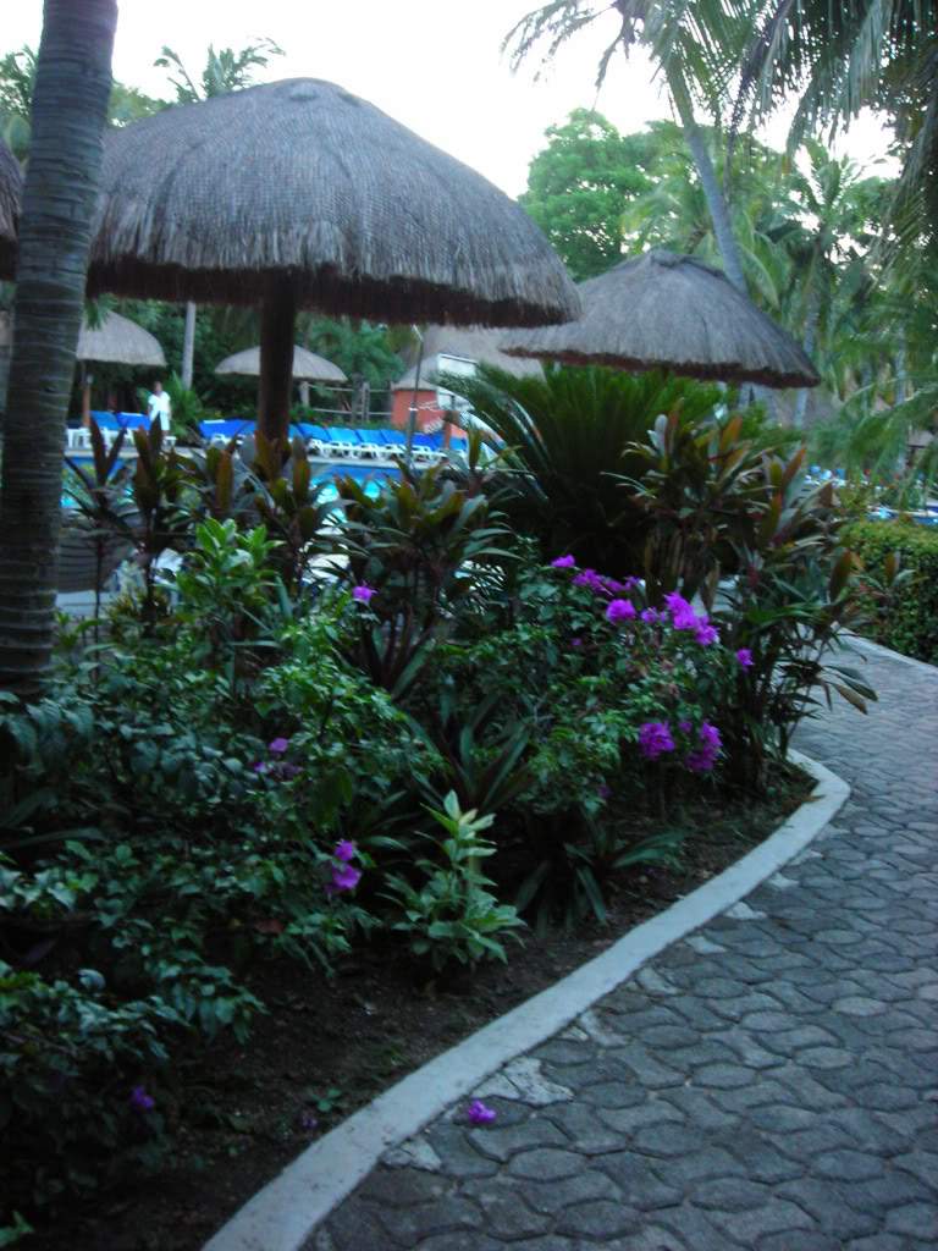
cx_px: 469
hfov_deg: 37.7
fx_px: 1373
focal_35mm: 38
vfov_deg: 49.0
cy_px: 626
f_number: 3.2
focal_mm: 6.3
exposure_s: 1/30
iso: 200
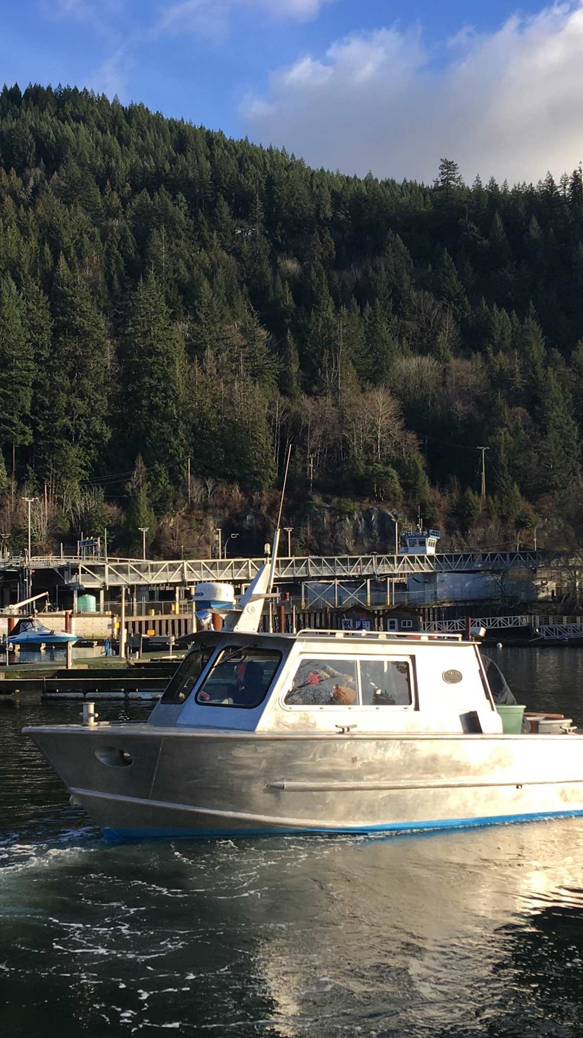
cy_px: 578
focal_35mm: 48
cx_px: 196
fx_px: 1319
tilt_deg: +4.3
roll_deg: +0.5
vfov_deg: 42.8
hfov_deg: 24.8
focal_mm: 4.15
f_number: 2.2
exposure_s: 1/641
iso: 25
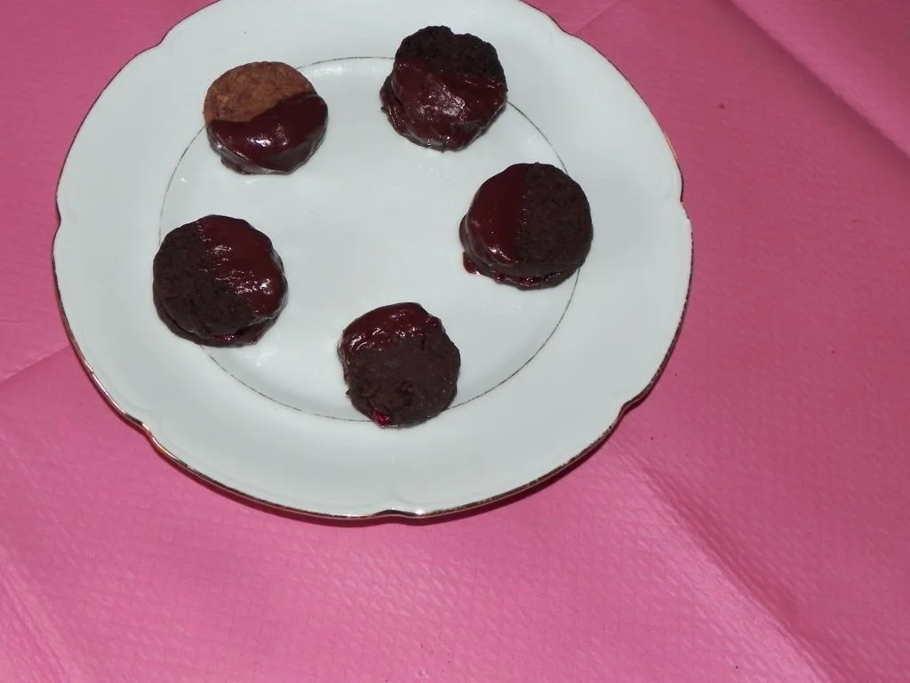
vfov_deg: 35.1
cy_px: 342
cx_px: 455
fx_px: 1078
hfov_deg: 45.8
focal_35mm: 41
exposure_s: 1/30
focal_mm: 7.3
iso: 200
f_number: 3.2
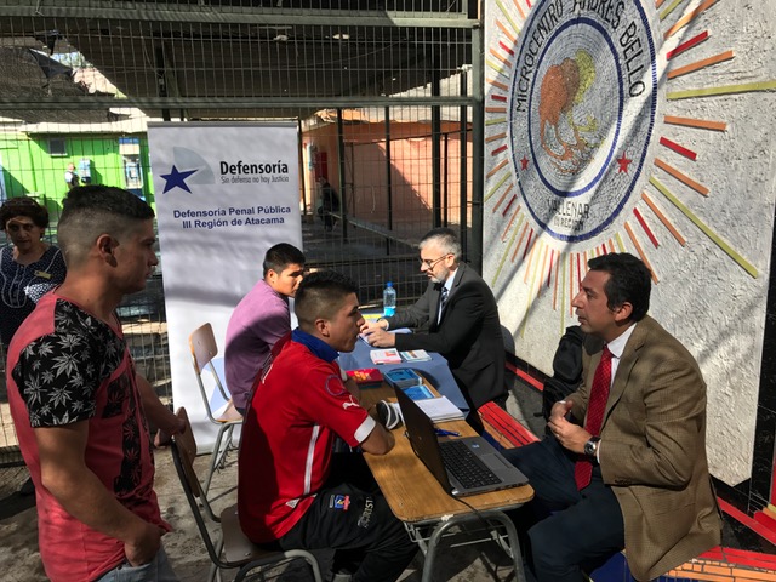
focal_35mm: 28
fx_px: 628
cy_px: 291
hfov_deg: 63.4
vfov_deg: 49.7
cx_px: 388
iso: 20
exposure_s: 1/313
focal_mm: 3.99
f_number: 1.8
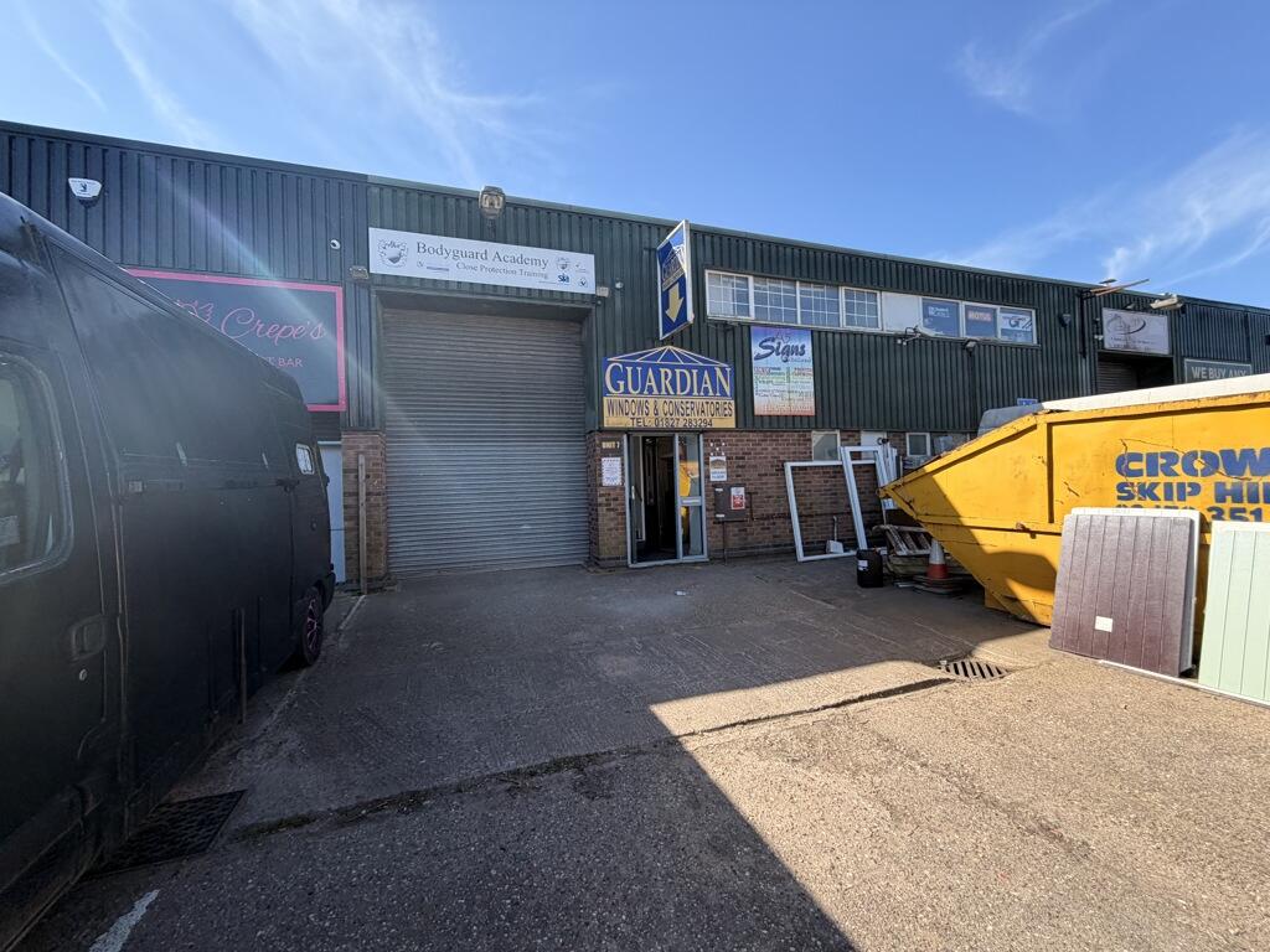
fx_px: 514
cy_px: 476
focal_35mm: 14
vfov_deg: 85.7
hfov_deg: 102.1
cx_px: 635
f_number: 2.2
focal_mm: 2.22
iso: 40
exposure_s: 1/590
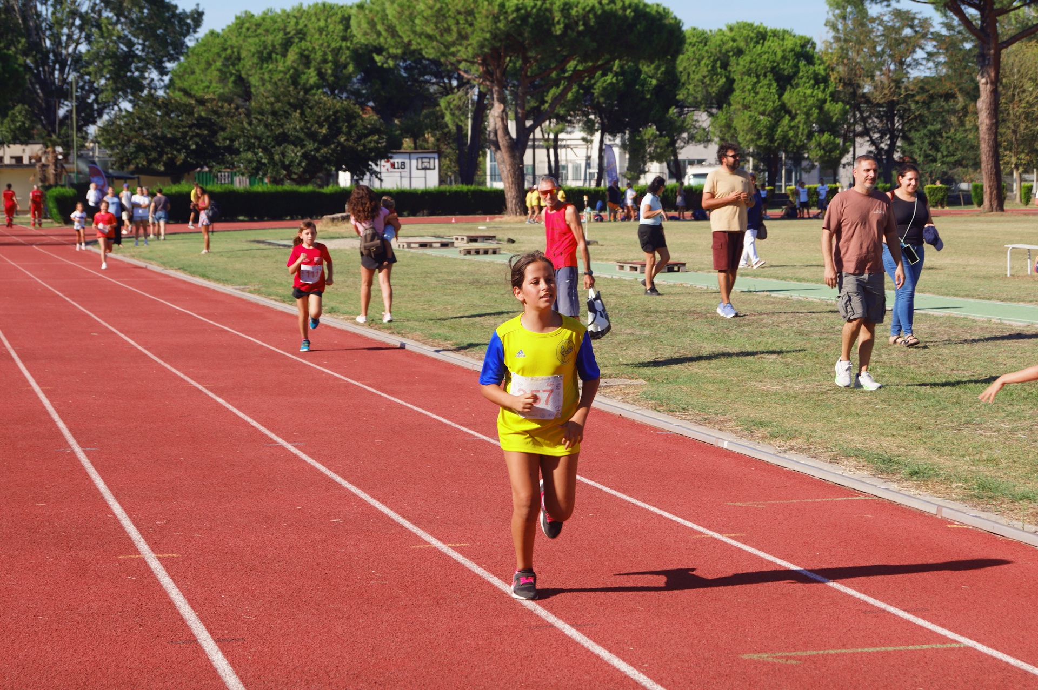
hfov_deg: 24.6
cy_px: 345
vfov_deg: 16.5
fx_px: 2377
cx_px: 519
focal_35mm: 82
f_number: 7.1
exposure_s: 1/250
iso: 100
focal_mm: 55
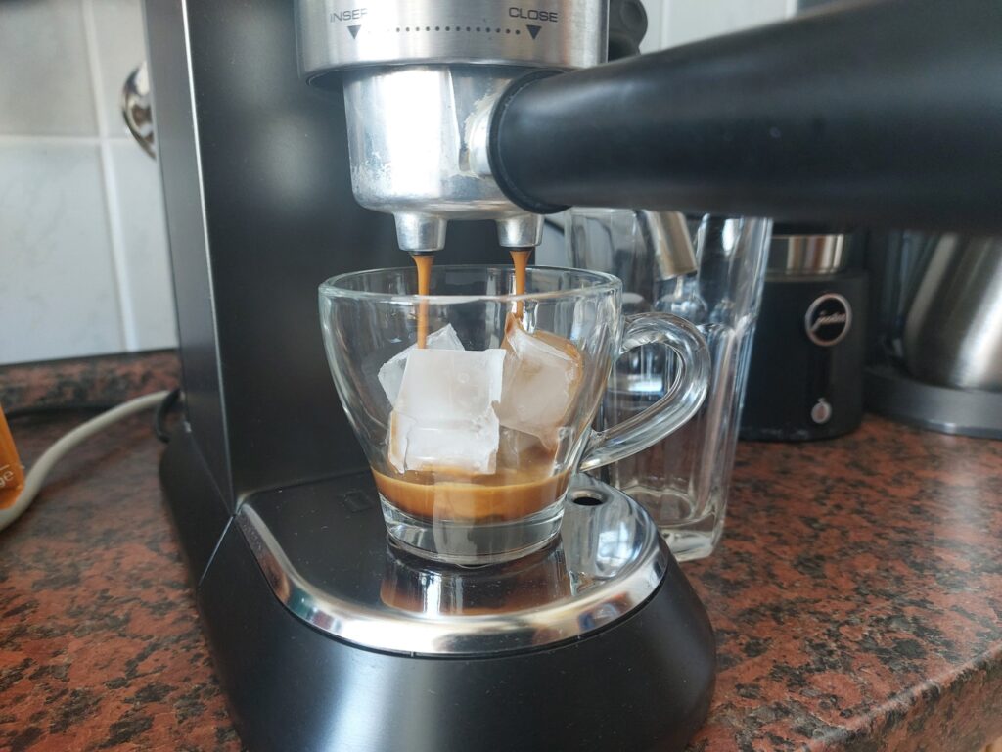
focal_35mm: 25
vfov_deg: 54.9
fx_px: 724
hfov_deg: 69.4
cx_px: 501
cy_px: 376
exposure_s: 1/50
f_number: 1.8
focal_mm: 5.23
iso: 250
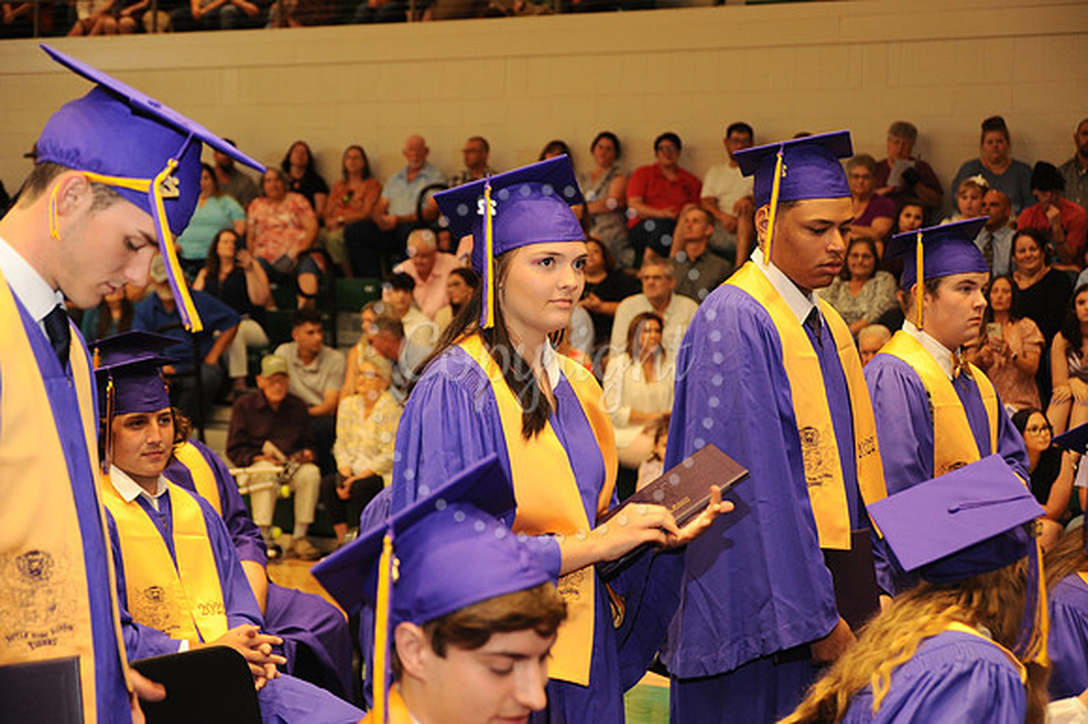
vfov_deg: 17.5
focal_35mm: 78
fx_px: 2356
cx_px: 544
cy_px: 362
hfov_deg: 26.0
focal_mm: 78
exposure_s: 1/60
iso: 1250
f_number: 5.6
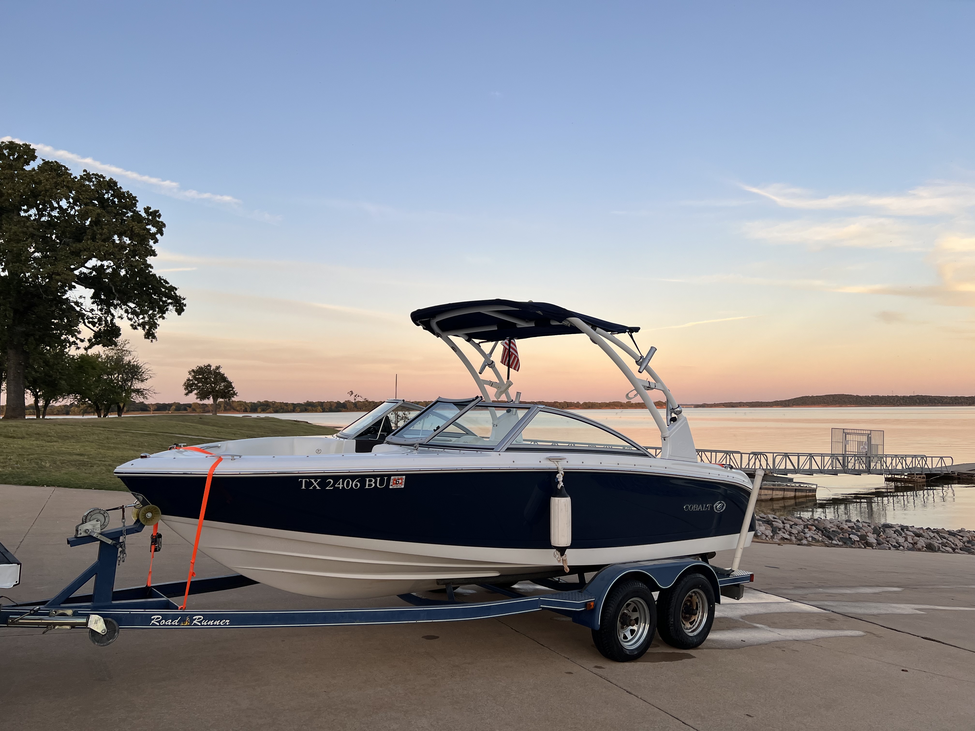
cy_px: 366
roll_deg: +0.8
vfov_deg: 53.1
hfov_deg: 67.3
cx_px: 488
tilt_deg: +1.5
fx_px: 732
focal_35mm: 26
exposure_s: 1/625
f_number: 1.5
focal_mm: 5.7
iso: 50
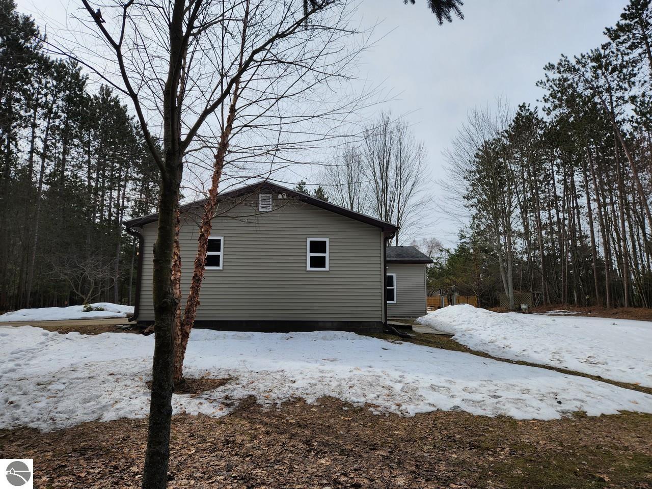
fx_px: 433
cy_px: 244
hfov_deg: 73.9
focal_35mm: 23
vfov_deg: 58.9
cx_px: 326
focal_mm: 5.4
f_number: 1.8
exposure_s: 1/2391
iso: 20
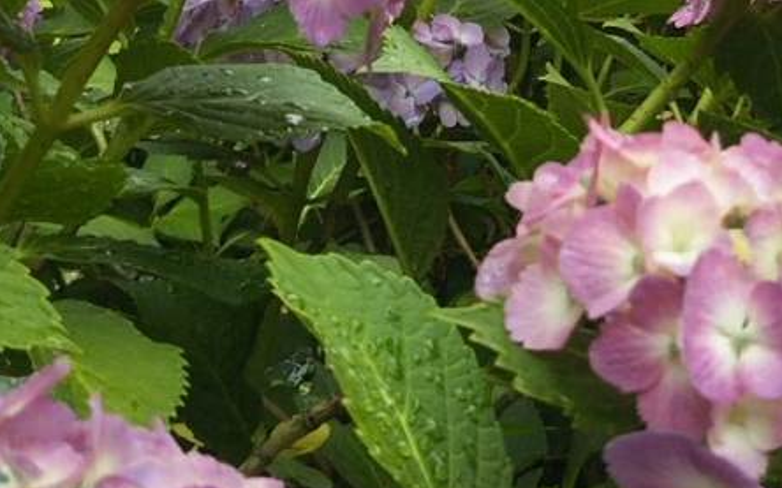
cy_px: -224
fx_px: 1832
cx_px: 546
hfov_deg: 23.9
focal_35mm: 86
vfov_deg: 14.3
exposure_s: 1/120
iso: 40
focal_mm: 4
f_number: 2.2
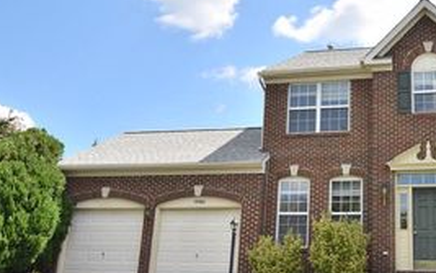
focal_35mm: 43
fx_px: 511
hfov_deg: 44.6
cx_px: 330
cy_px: 142
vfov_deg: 29.9
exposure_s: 1/200
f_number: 9
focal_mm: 15
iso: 100
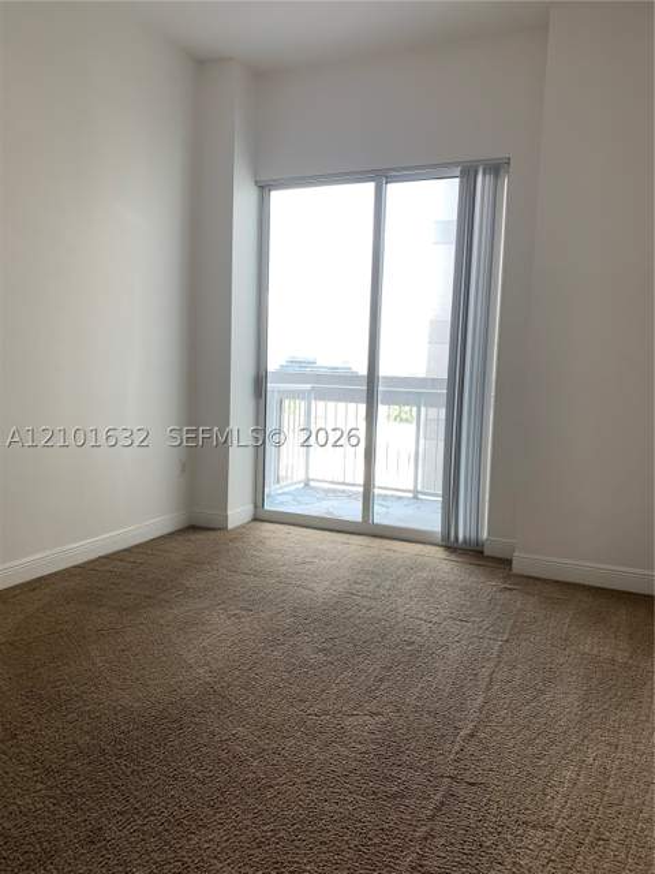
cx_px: 328
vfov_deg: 67.3
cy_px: 437
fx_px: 656
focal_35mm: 26
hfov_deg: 53.1
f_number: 1.8
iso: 25
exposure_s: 1/120
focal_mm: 4.25
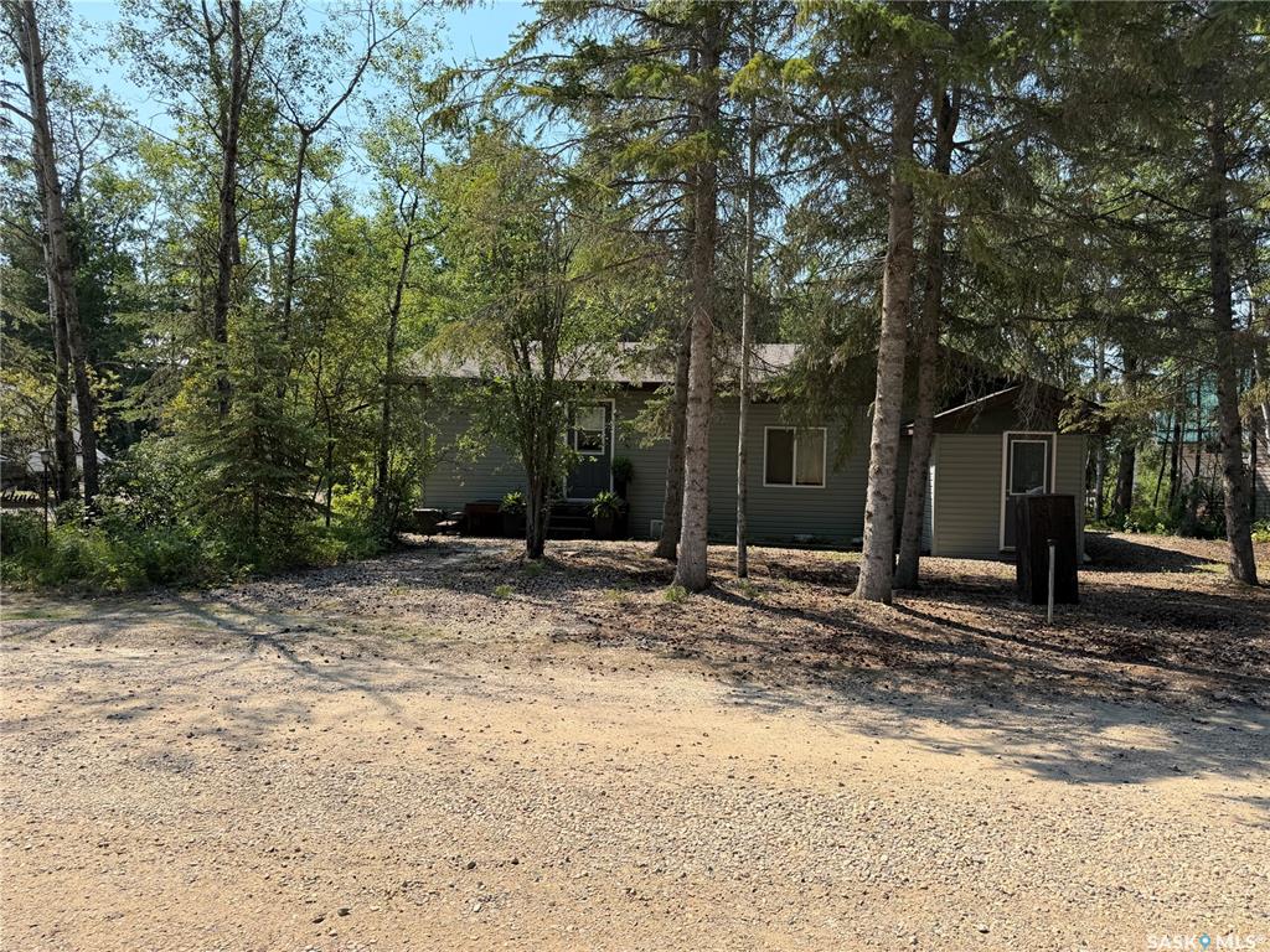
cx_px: 635
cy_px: 476
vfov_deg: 56.8
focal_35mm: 24
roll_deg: -1.8
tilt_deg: -2.6
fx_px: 881
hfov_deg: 71.6
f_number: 1.78
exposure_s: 1/2801
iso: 80
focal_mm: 6.76
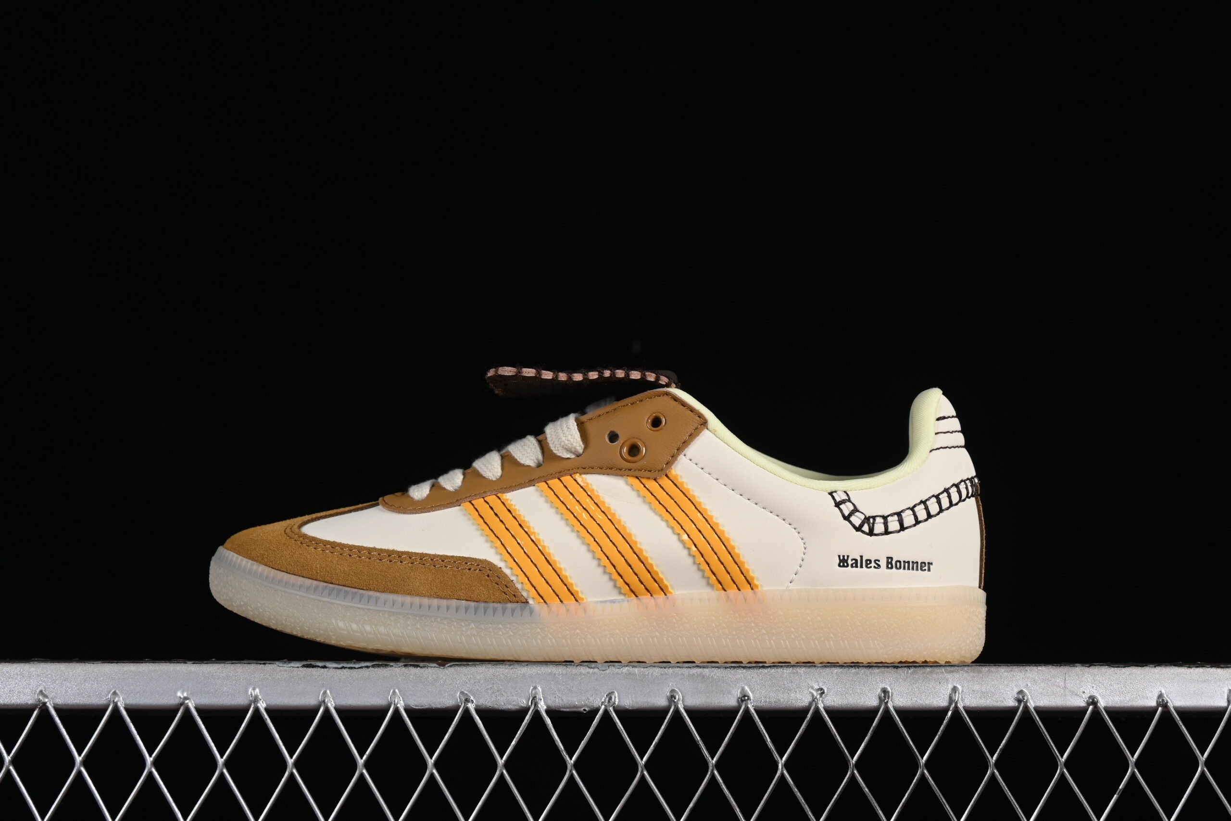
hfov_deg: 27.0
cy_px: 410
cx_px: 616
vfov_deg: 18.2
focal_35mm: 75
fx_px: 2565
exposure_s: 1/80
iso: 160
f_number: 8
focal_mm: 50
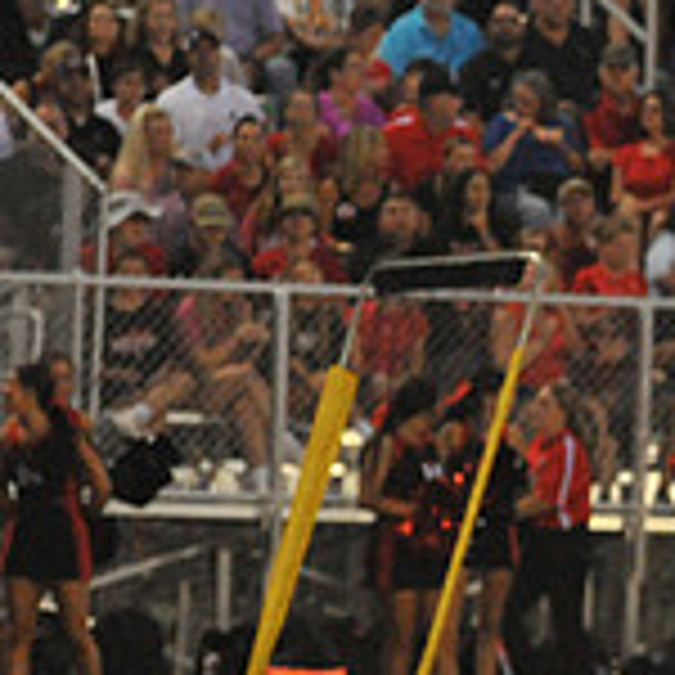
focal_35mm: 658
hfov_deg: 2.7
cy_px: 576
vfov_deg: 2.7
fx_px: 14516
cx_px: 1233
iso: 6400
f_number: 5.6
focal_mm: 200
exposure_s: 1/200
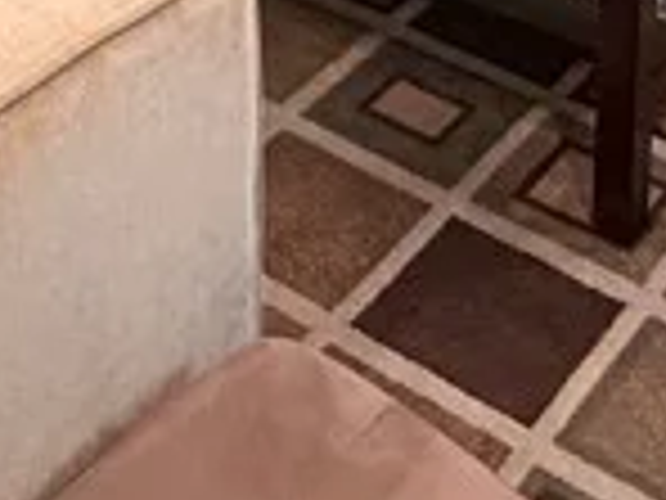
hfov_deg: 20.2
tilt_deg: -11.2
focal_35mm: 97
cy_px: -770
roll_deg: -0.6
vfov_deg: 11.8
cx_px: 387
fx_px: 1866
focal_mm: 2.22
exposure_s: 1/60
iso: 640
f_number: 2.2
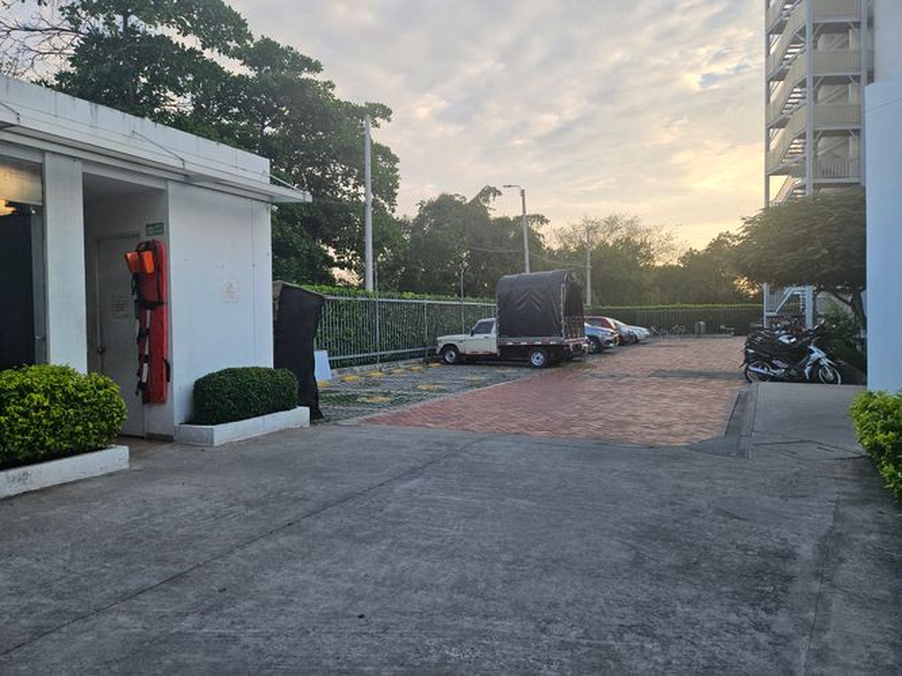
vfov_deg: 58.9
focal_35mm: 23
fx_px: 599
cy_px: 338
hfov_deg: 73.9
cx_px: 451
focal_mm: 5.4
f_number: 1.8
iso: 50
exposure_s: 1/373
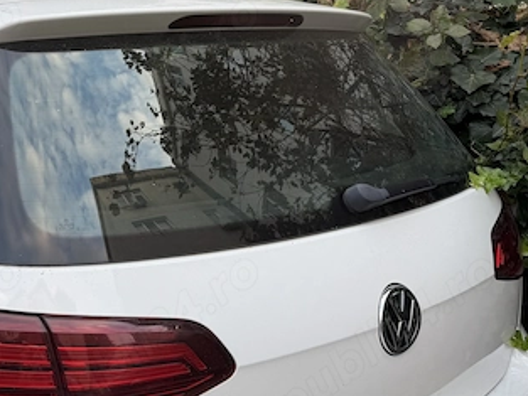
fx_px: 702
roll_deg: -1.1
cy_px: 99
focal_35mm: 46
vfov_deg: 31.0
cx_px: 30
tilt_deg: -4.3
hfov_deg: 37.8
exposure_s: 1/183
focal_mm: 6.76
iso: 64
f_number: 1.78
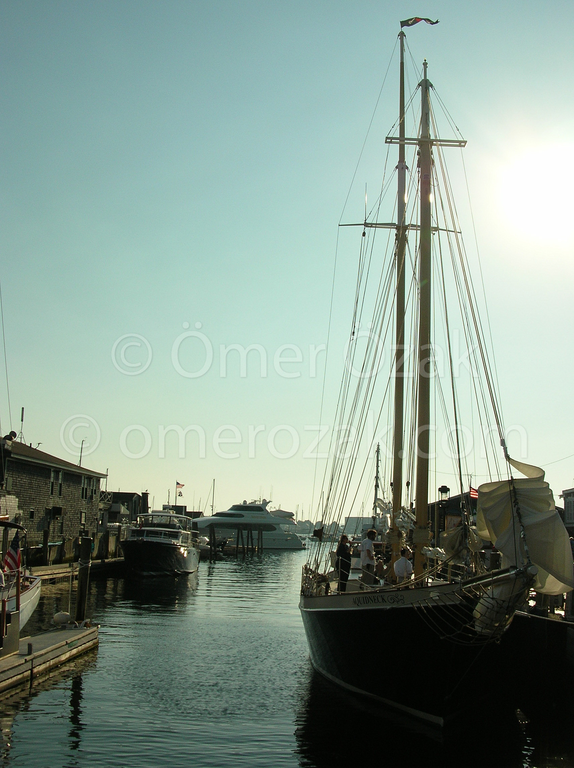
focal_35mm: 36
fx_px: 797
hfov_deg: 39.6
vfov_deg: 51.4
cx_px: 287
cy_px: 384
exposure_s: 1/1984
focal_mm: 6
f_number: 3.7
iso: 50
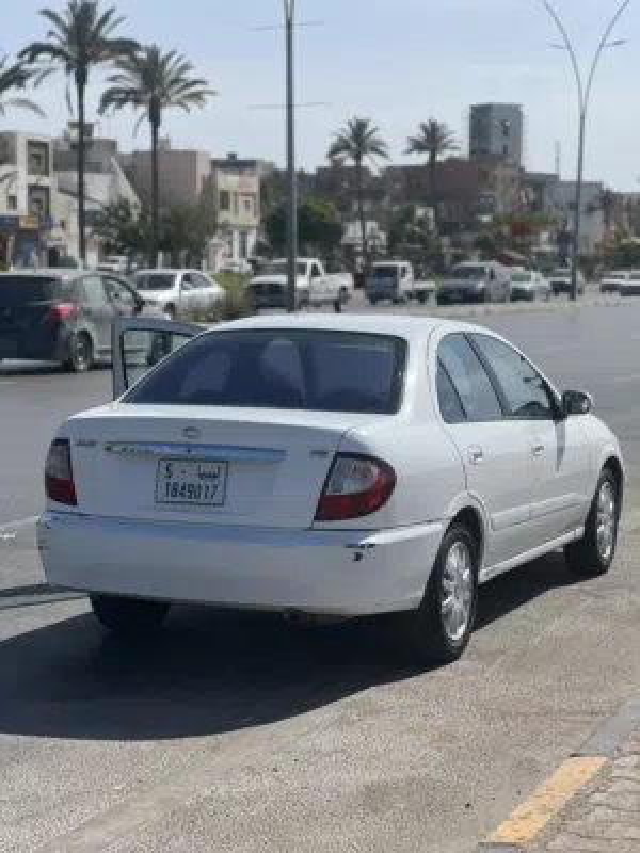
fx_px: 1898
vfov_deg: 25.3
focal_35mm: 77
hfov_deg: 19.1
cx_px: 320
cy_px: 426
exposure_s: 1/1143
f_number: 2.8
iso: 32
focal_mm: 9
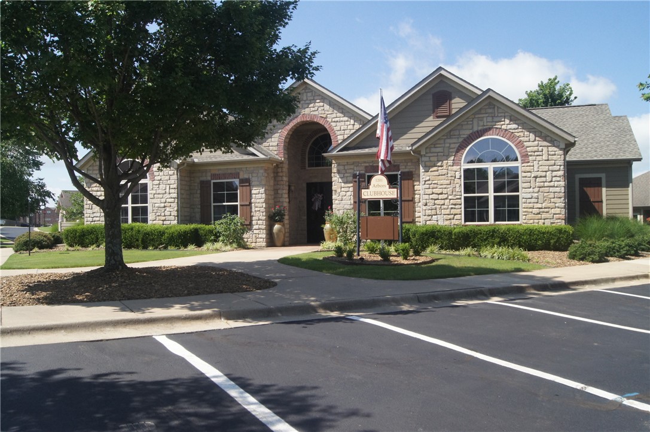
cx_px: 325
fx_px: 541
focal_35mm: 30
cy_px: 216
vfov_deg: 43.5
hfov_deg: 62.0
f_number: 11
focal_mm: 20
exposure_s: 1/640
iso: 800
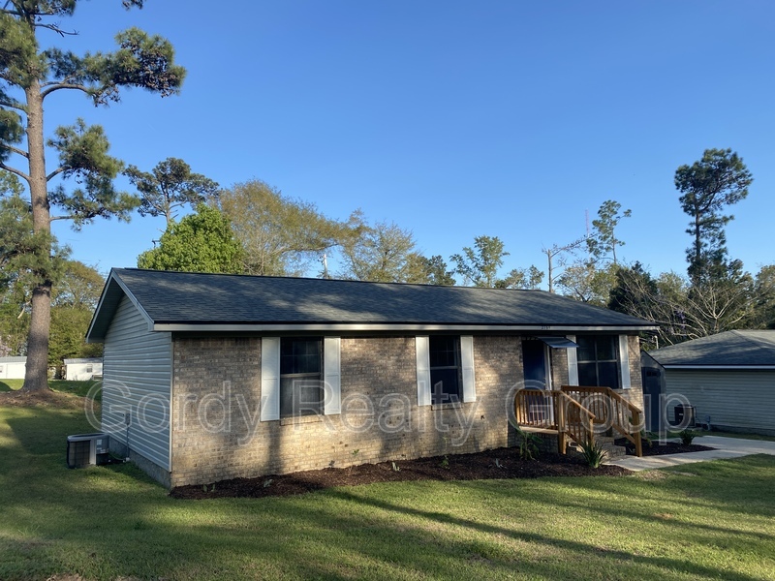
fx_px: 582
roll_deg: +1.9
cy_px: 290
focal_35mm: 26
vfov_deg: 53.1
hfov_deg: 67.3
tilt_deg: +7.0
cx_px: 388
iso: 32
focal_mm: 4.25
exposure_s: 1/1484
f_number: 1.8
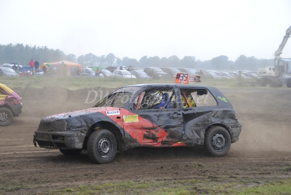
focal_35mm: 75
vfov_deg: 18.2
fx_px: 607
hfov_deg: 27.0
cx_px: 146
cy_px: 98
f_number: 4.8
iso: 320
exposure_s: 1/500
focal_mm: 50
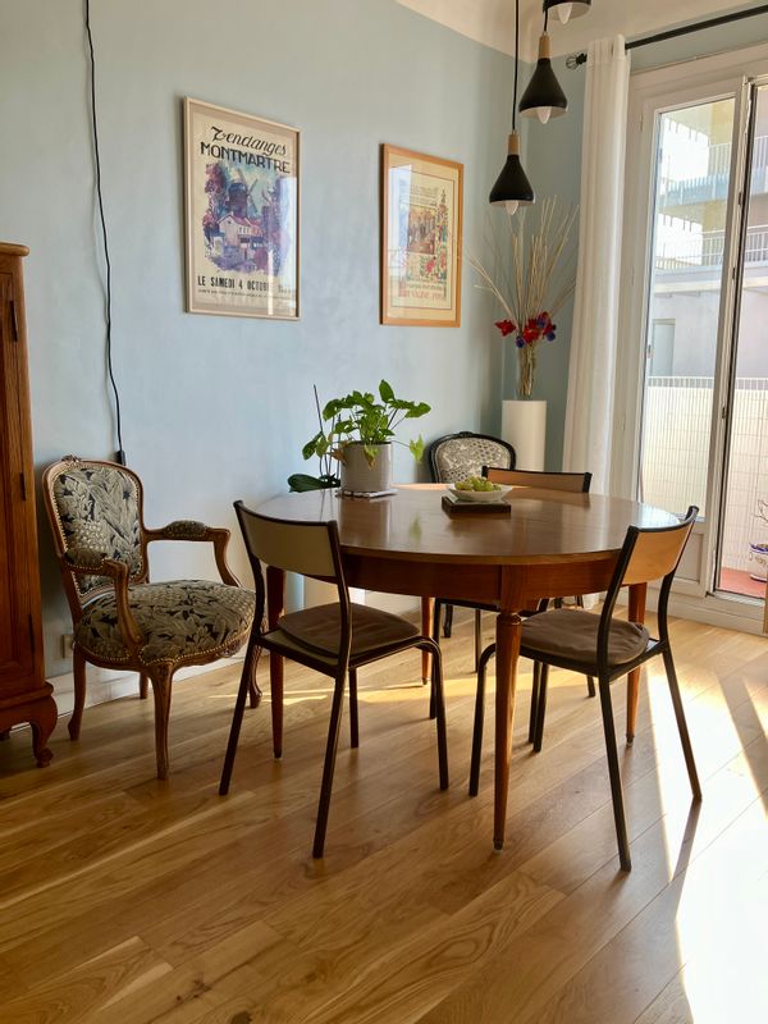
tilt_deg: -8.3
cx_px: 384
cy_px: 512
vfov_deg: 63.4
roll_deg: -0.9
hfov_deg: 49.7
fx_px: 828
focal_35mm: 28
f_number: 1.8
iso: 25
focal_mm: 3.99
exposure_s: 1/132
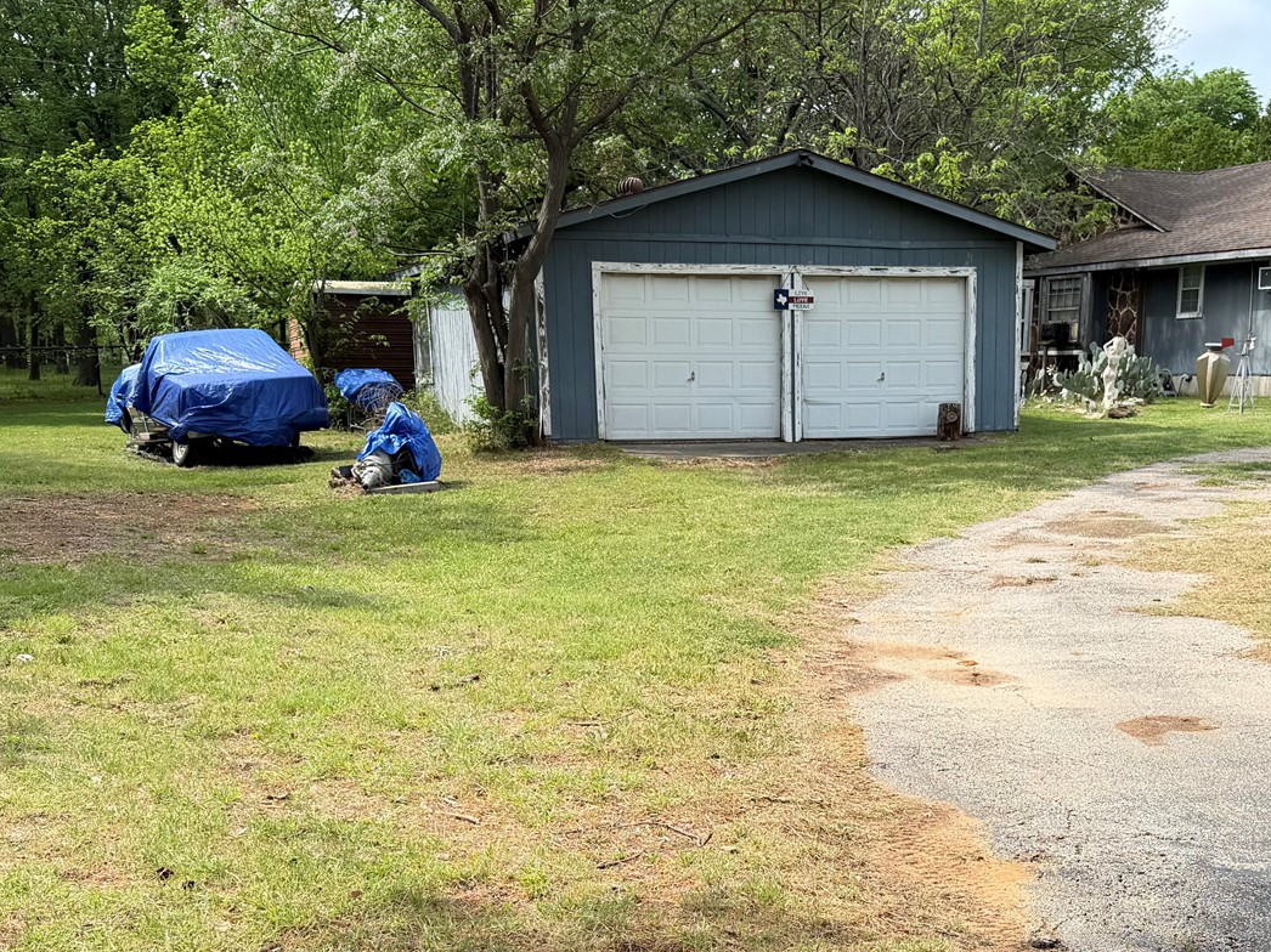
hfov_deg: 40.3
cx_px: 752
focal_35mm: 47
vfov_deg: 30.1
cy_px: 767
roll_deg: +0.5
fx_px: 1725
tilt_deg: -12.3
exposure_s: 1/2370
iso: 80
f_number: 1.78
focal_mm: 6.76
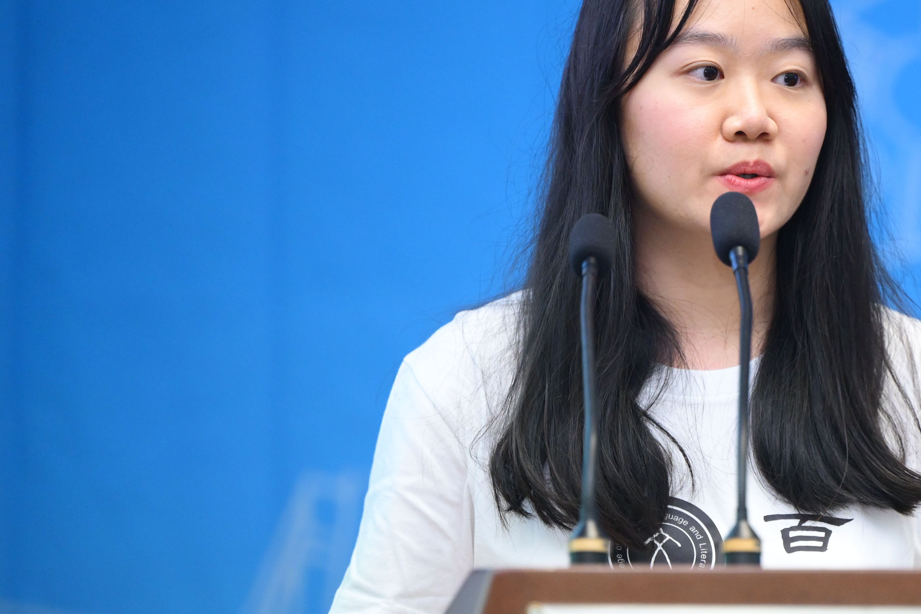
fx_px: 7879
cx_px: 800
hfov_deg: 6.7
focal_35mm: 308
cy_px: 329
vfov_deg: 4.5
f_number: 2.8
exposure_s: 1/125
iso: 2500
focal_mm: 175
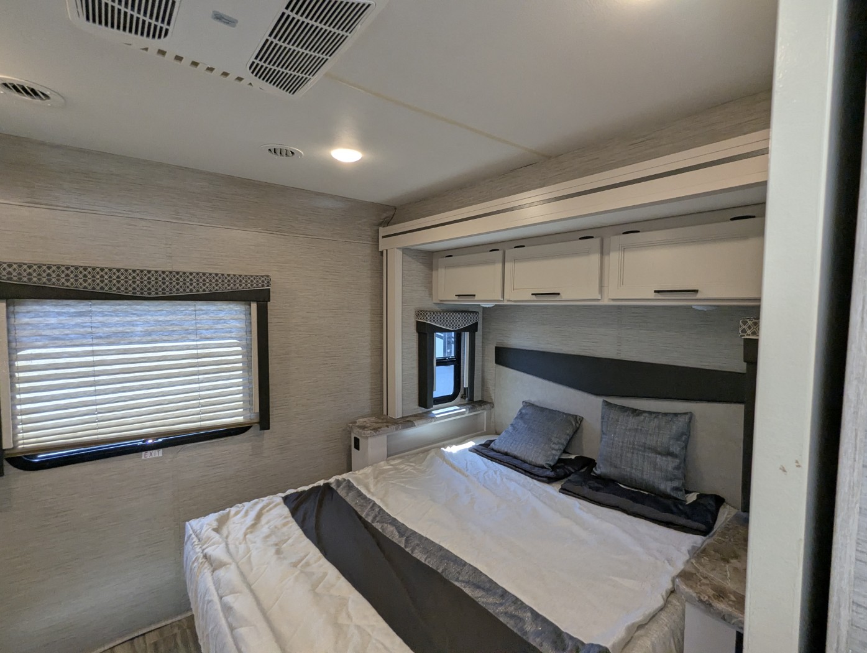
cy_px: 326
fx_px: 401
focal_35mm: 16
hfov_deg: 94.4
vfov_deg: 78.2
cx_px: 434
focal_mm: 2.35
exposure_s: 1/177
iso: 216
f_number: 2.2
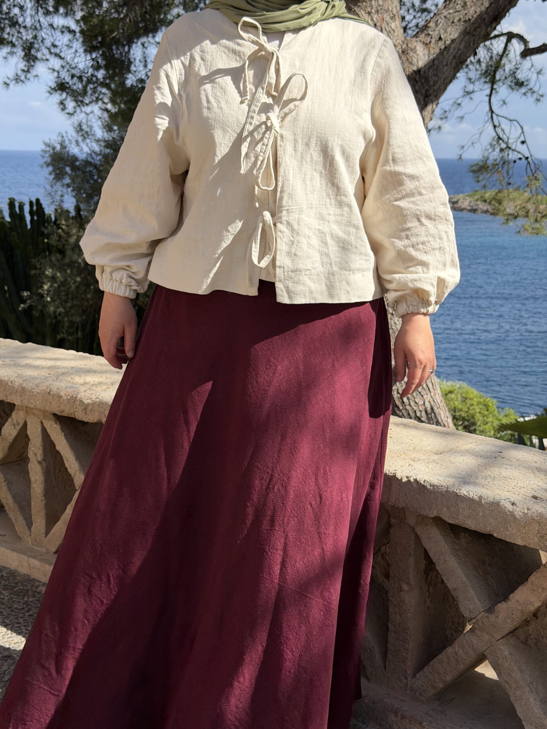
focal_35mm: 48
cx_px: 274
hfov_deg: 30.3
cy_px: 364
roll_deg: -0.9
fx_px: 1011
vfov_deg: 39.7
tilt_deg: -12.8
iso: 64
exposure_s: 1/4329
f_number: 1.78
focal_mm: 6.76
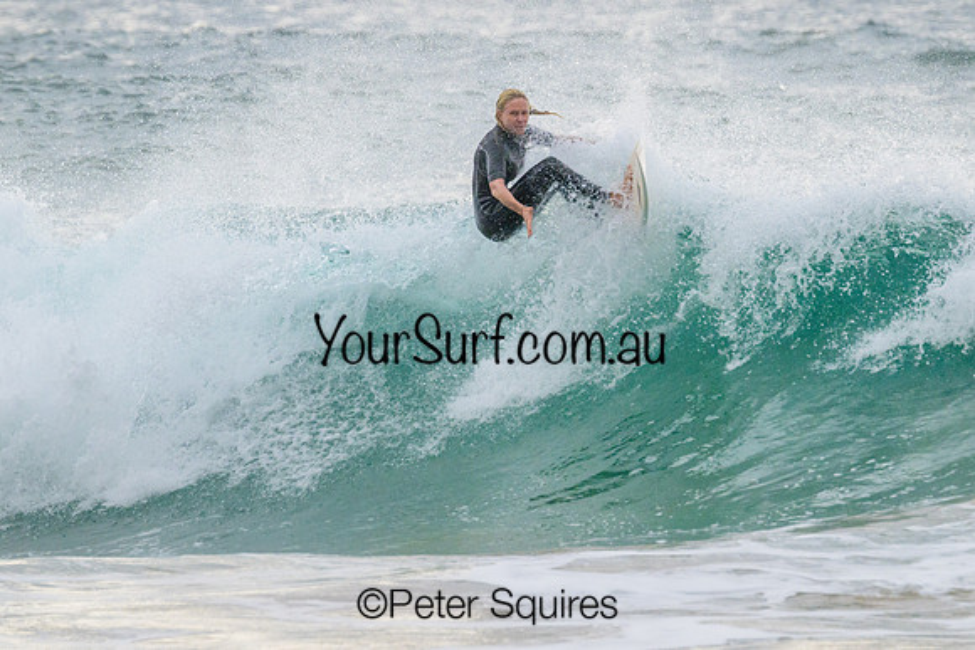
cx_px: 623
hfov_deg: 2.7
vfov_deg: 1.8
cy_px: 236
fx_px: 20870
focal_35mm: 770
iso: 1400
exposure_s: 1/2000
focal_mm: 560
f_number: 11
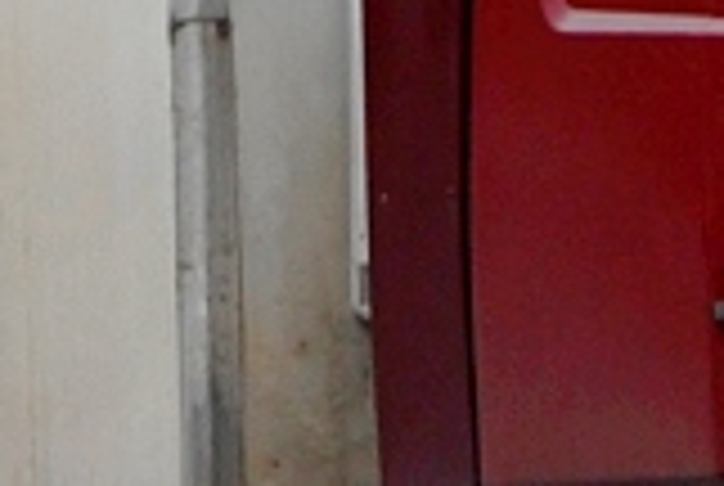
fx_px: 6966
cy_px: -130
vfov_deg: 4.0
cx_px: 702
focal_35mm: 346
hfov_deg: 5.9
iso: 100
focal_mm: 31
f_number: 5.6
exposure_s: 1/125
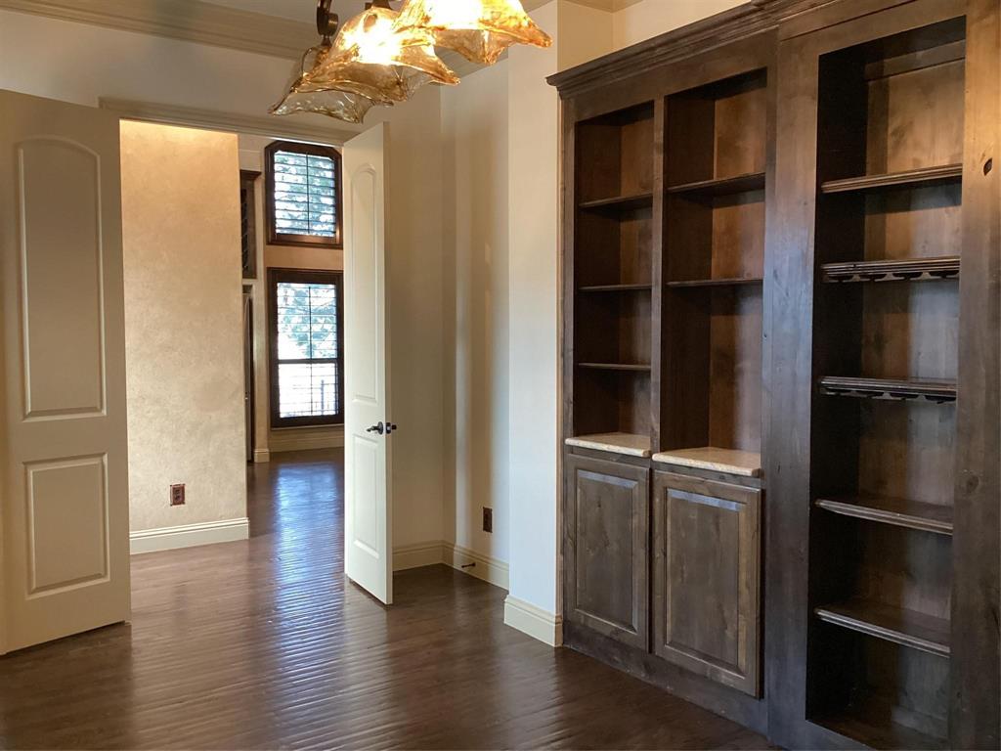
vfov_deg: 45.4
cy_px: 376
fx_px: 896
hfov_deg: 58.4
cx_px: 500
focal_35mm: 31
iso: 320
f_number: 2.4
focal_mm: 3.3
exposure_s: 1/40
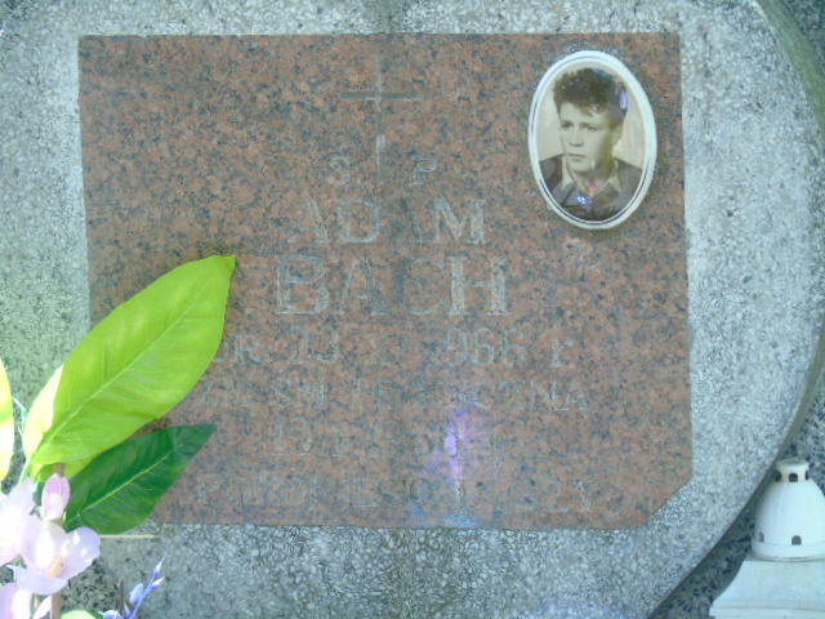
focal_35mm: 212
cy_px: 310
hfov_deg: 9.3
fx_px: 5053
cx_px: 412
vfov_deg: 7.0
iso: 250
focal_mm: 38
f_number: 4.7
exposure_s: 1/125
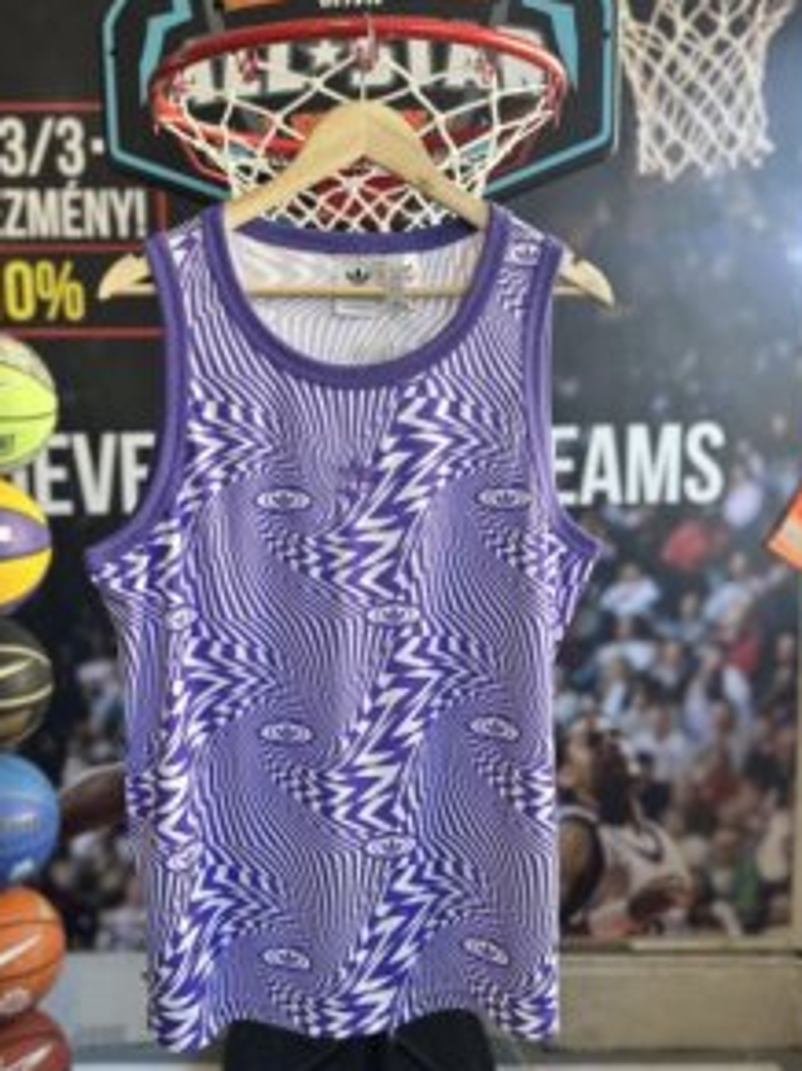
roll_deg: +0.3
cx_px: 338
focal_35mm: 33
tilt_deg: -6.3
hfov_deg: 42.8
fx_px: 1020
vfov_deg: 55.4
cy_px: 523
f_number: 1.78
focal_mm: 6.86
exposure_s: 1/100
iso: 100
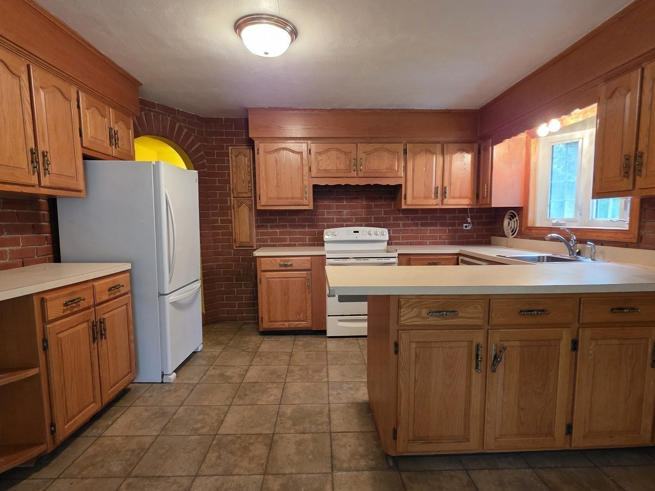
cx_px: 333
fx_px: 341
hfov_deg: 87.8
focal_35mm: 18
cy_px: 256
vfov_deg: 71.6
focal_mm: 2.2
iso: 640
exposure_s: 1/60
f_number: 1.9
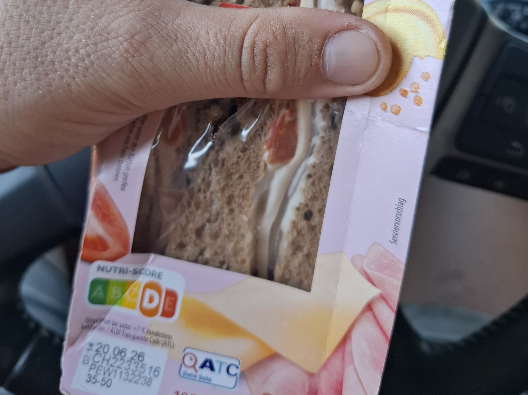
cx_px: 264
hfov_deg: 58.4
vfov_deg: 43.4
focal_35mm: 31
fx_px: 473
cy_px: 81
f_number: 1.8
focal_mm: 5.54
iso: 50
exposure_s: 1/189
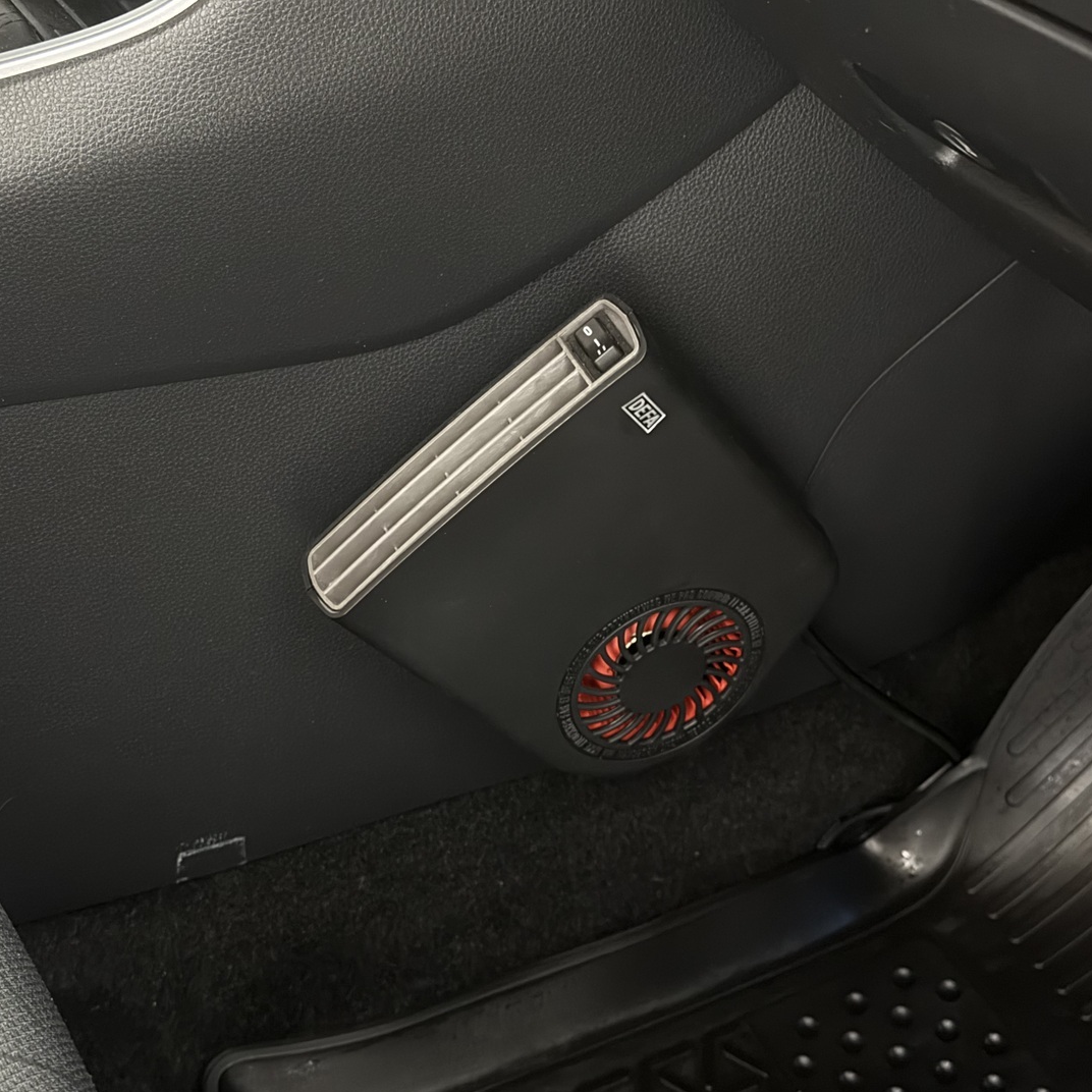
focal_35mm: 57
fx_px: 2034
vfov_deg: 30.0
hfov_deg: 30.0
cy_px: 548
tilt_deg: -37.5
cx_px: 520
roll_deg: +1.3
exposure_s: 1/14
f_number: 1.78
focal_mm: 6.76
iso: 1600
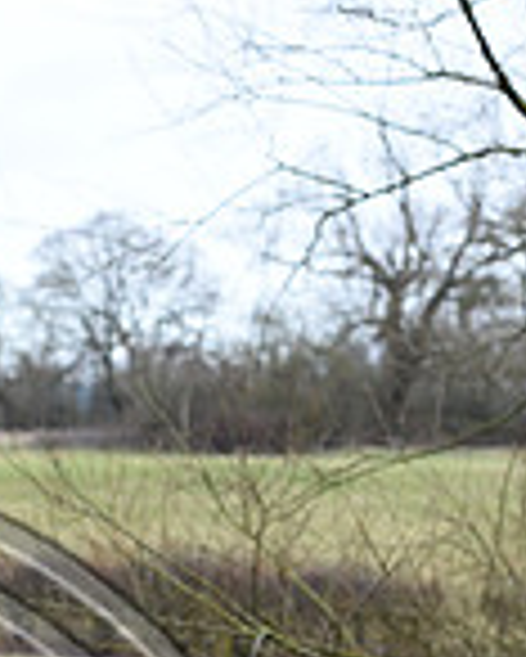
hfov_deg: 5.9
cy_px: 972
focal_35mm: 260
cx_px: -315
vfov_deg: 7.3
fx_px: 5054
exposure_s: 1/1250
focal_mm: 70
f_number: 5.6
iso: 1800
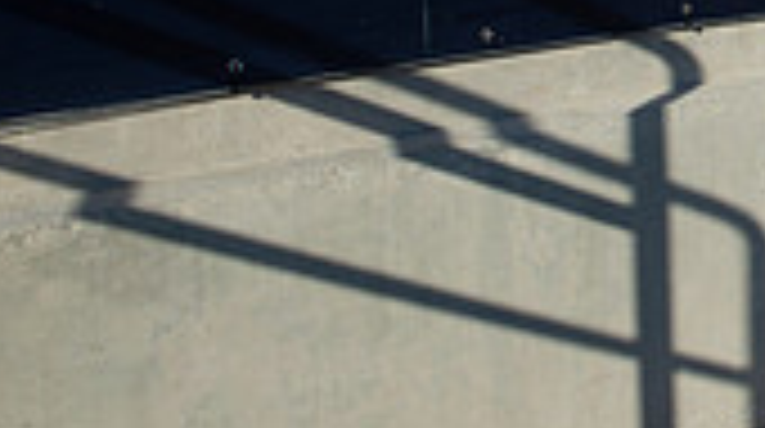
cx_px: 1089
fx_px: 1742
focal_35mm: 86
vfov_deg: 13.6
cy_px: -88
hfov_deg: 21.5
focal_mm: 24
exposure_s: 1/2000
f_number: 4.5
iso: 200
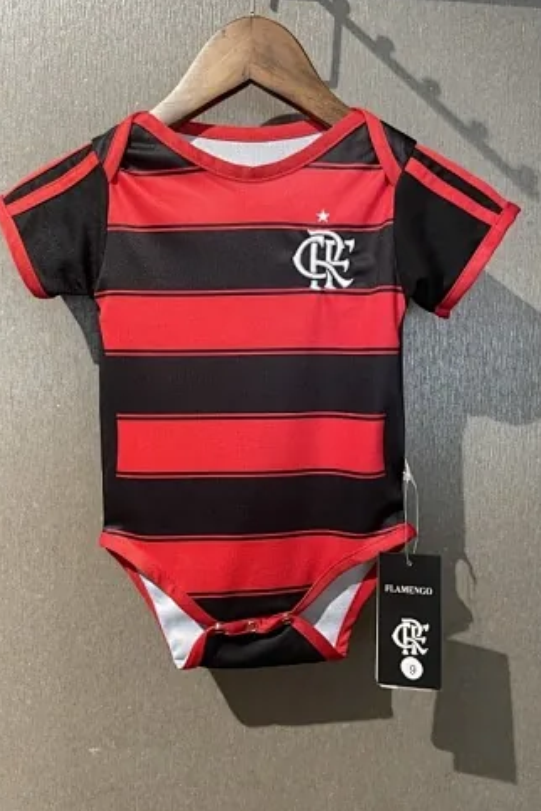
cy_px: 413
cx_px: 241
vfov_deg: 65.5
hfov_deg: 46.3
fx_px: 631
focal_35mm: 28
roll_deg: +0.1
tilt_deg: -5.2
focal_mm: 4.2
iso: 400
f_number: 1.6
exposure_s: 1/50
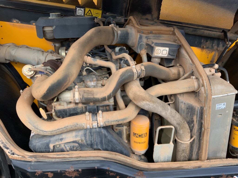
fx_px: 199
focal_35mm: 29
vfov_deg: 48.2
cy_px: 89
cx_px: 119
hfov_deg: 61.7
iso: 16
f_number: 1.8
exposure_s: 1/312
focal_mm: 3
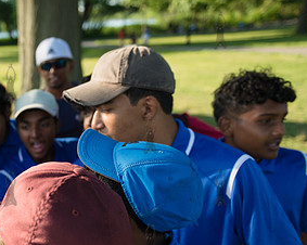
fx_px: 454
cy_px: 187
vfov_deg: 29.7
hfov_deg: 34.4
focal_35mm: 50
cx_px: 10
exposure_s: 1/1000
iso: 200
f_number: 2.8
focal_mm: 26
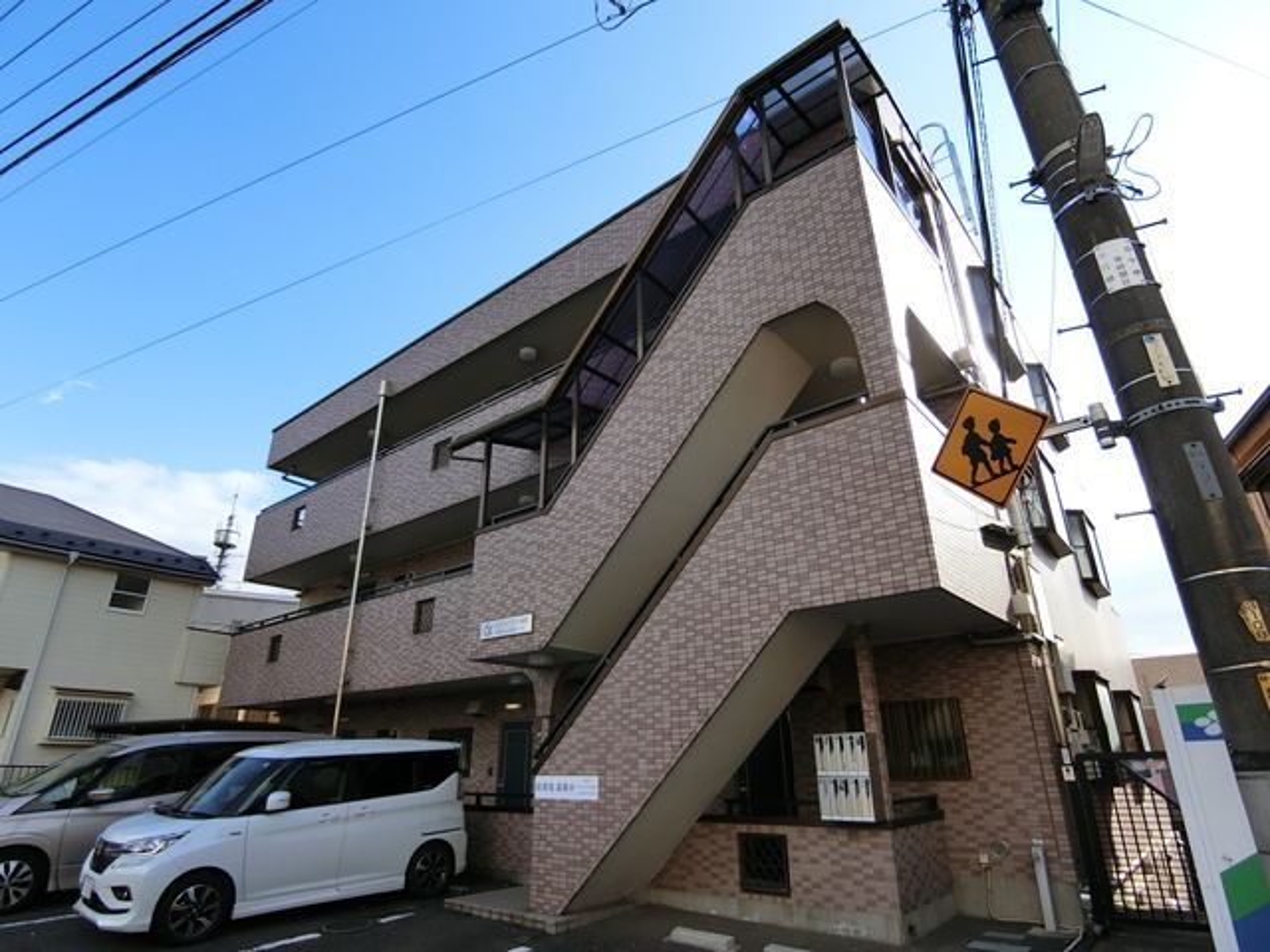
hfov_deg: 84.7
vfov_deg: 68.7
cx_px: 635
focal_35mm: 19
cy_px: 476
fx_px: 697
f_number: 2.7
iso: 80
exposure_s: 1/1000
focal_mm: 4.06
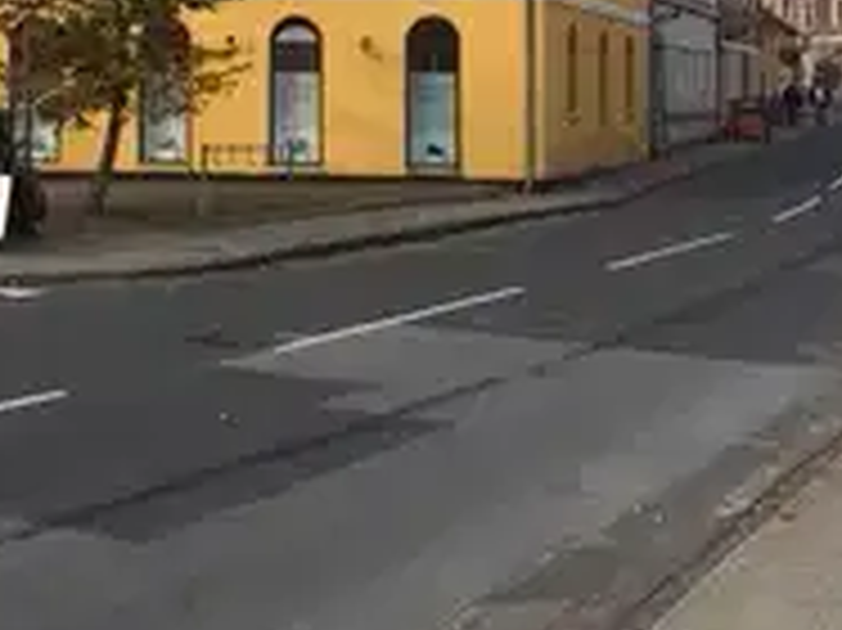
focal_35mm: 69
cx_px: 68
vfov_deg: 20.6
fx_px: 1677
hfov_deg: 27.1
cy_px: -7
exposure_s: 1/962
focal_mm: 4.15
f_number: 2.2
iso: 25
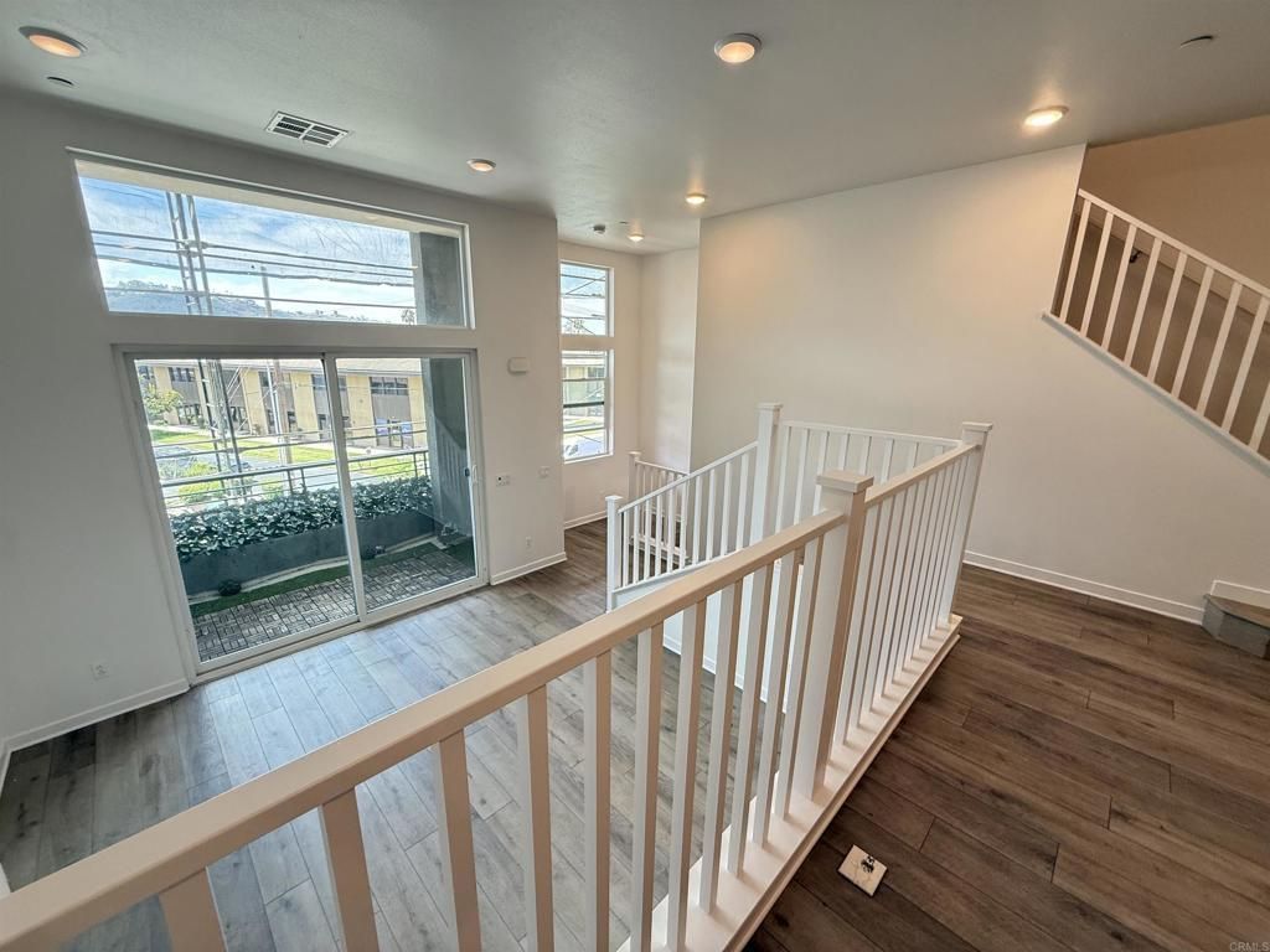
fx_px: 514
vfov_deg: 85.7
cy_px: 476
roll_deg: -0.9
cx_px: 635
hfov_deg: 102.1
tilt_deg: -14.6
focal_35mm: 14
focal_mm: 2.22
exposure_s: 1/120
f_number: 2.2
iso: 160
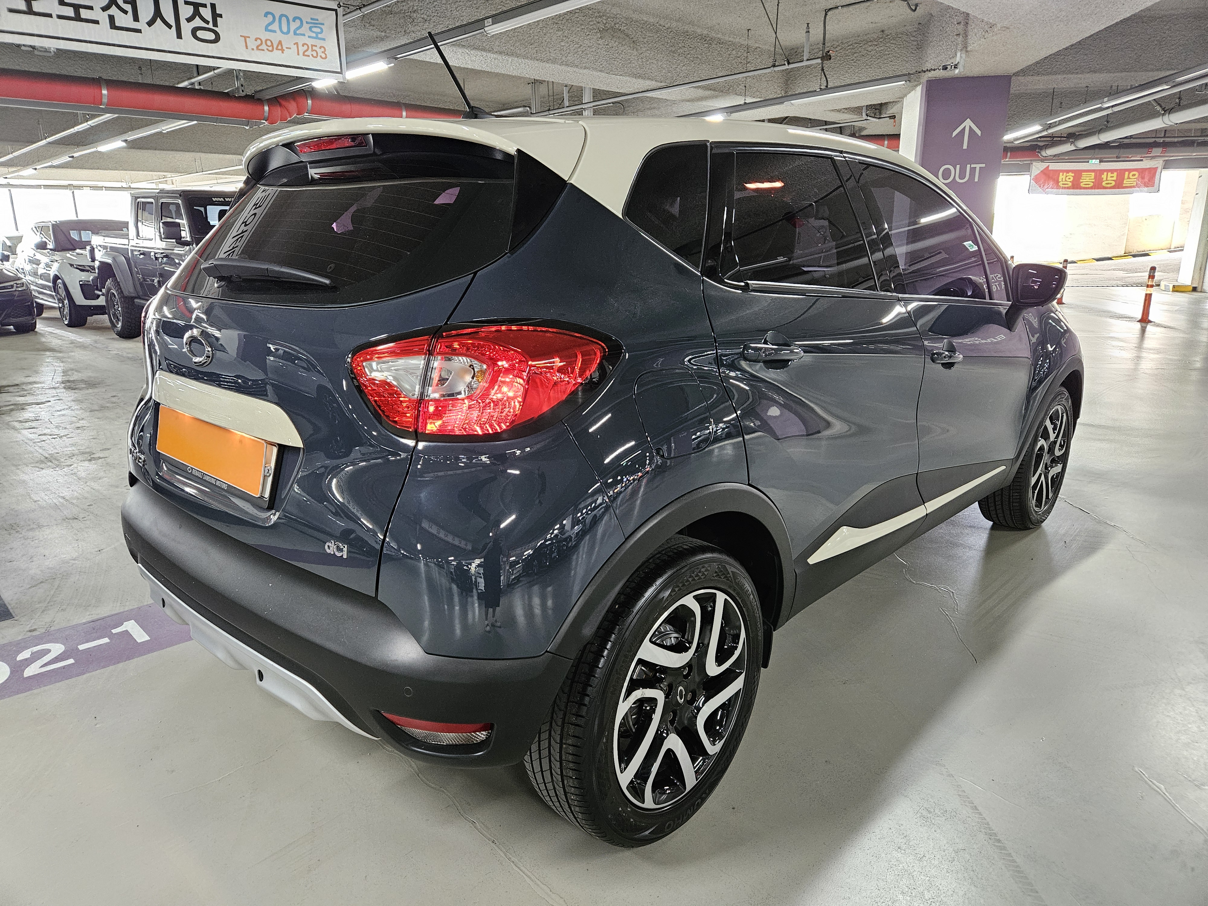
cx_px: 604
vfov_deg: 58.9
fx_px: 803
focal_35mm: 23
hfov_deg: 73.9
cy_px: 453
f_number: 1.8
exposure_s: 1/60
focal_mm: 5.4
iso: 640
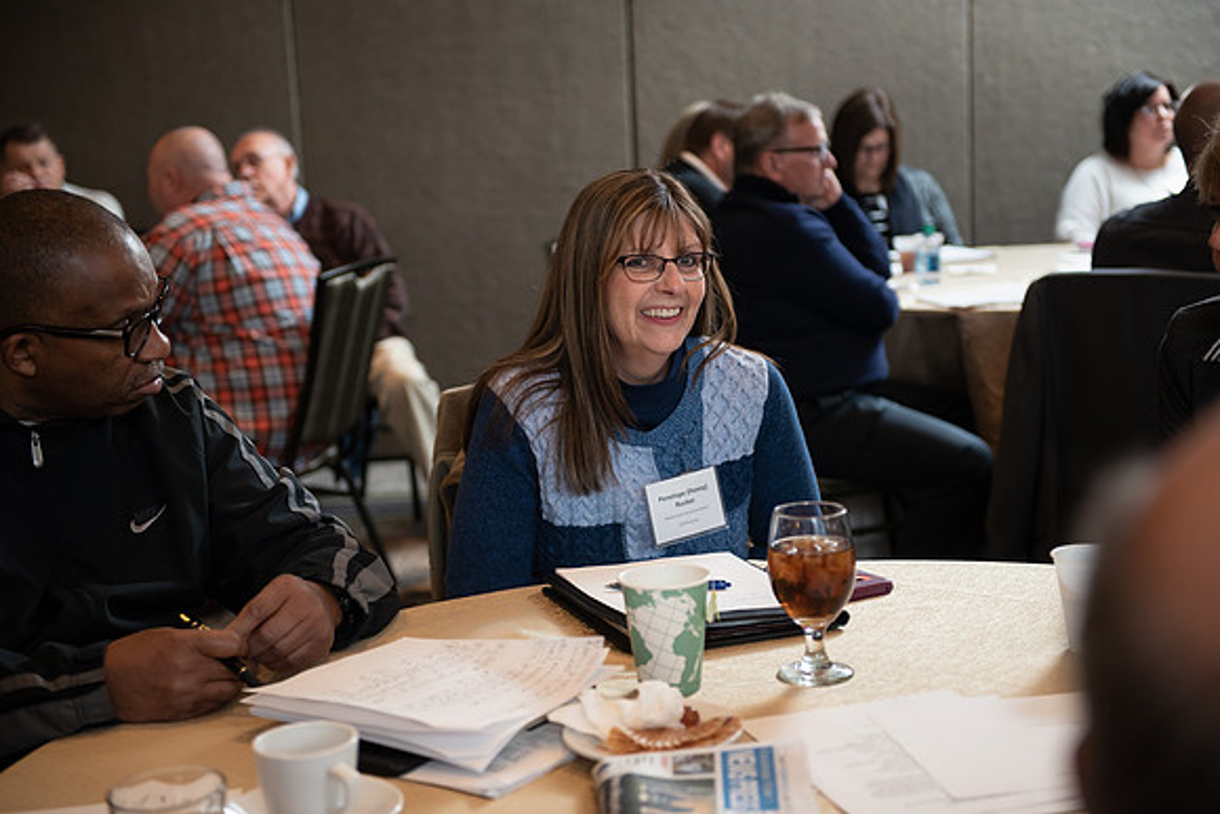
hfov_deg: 35.6
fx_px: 1898
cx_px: 610
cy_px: 407
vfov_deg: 24.2
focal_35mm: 56
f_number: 3.2
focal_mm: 56
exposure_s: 1/200
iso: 1000
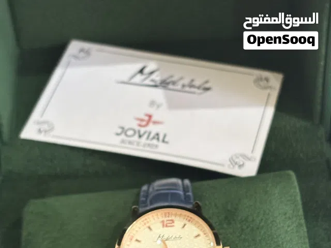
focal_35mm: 52
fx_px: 497
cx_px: 166
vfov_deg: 28.0
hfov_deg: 36.8
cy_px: 124
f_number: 1.6
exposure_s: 1/40
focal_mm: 5.96
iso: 200
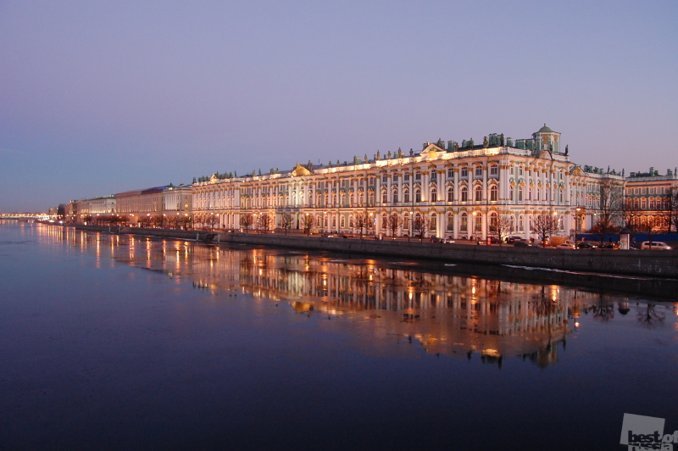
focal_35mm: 27
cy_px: 226
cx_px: 339
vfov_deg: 47.9
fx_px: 508
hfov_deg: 67.4
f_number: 6.3
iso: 800
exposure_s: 1/10
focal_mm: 18
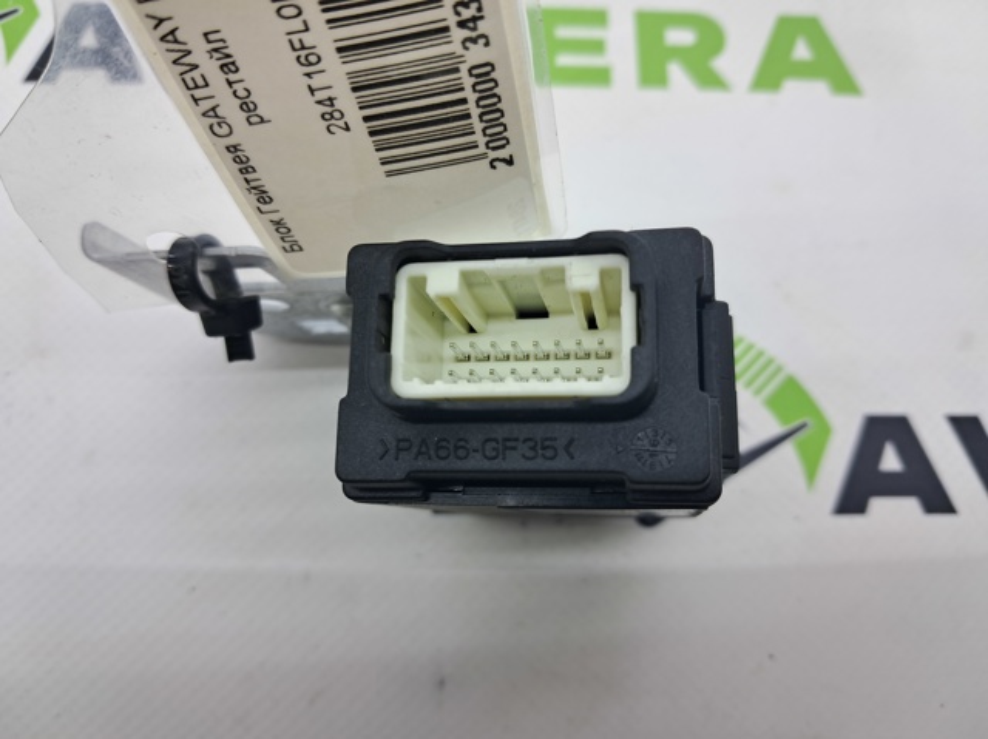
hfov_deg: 65.4
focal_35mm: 27
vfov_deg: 51.3
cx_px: 494
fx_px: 770
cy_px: 370
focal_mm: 4
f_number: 1.8
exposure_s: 1/50
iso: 50
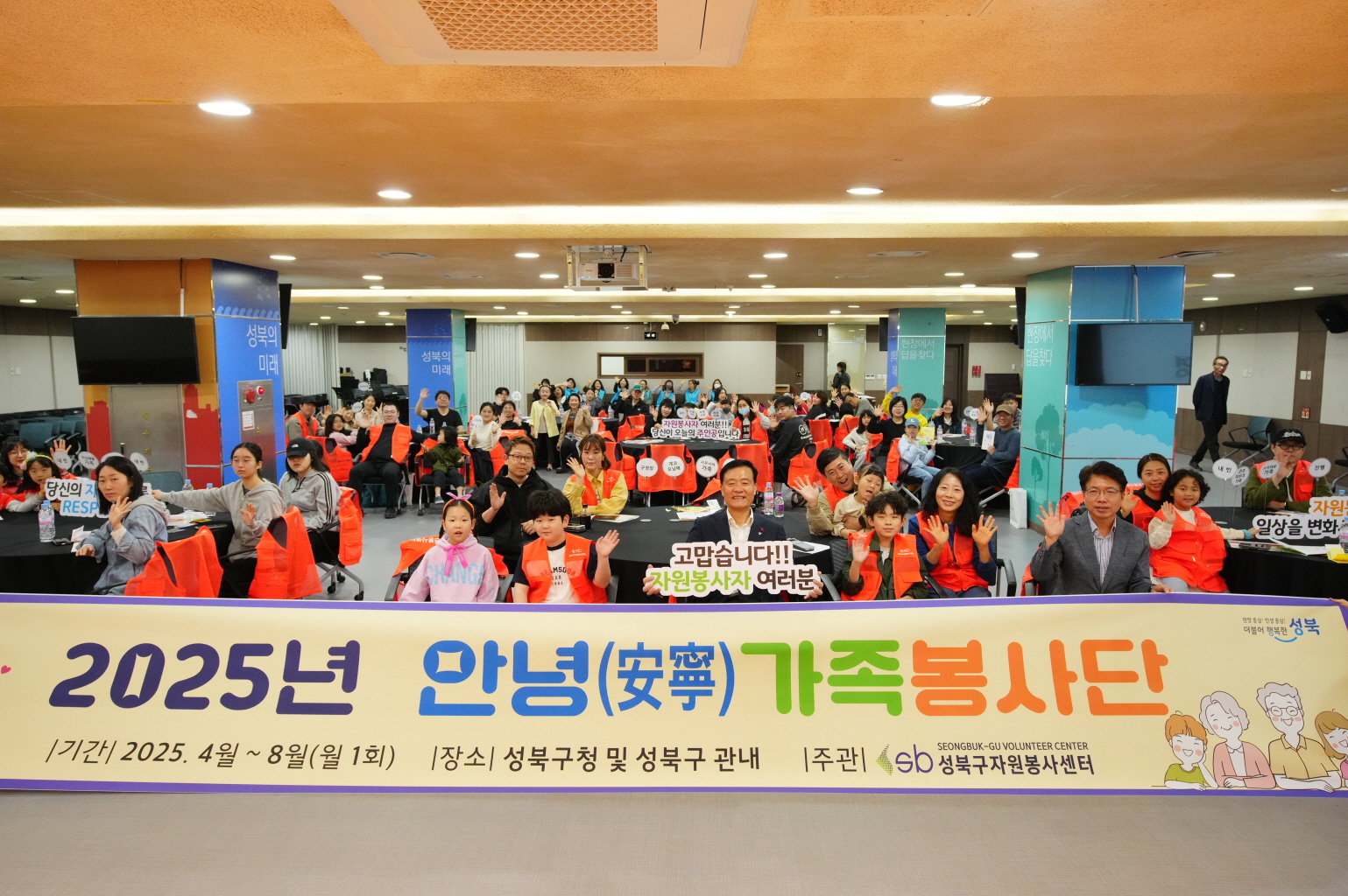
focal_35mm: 23
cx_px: 674
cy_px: 448
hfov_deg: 76.1
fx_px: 861
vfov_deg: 55.0
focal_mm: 23
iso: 4000
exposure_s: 1/160
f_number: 5
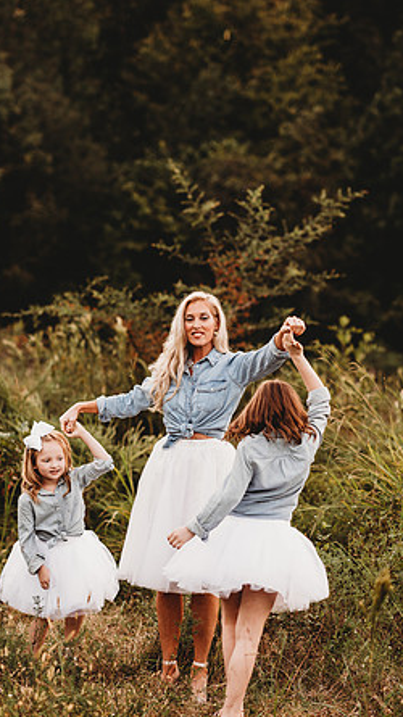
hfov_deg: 13.4
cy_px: 361
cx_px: 195
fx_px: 1711
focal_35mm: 90
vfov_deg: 23.7
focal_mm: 85
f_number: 2.2
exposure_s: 1/200
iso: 125
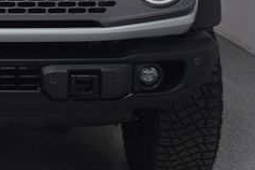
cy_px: 3
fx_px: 765
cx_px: -28
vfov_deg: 12.5
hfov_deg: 18.2
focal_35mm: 108
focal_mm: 27
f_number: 10
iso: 100
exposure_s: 1/160
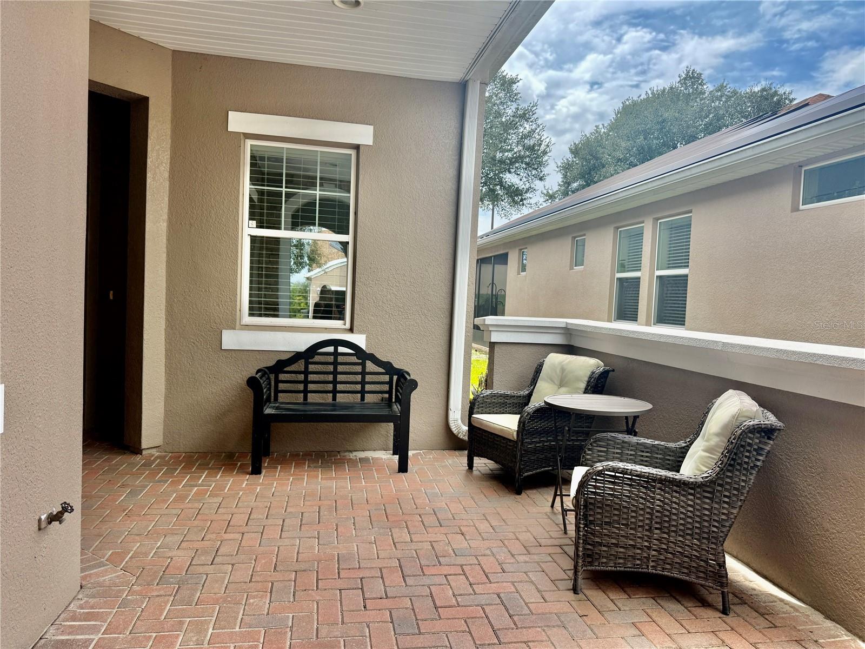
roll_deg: -2.7
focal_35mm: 24
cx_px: 432
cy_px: 324
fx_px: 600
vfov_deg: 56.8
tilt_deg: -2.3
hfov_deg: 71.6
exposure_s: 1/1314
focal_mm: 6.76
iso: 100
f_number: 1.78
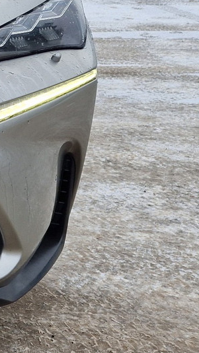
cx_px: -290
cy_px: 104
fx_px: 703
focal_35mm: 75
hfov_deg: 12.4
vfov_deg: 28.0
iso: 50
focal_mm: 5.4
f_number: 1.8
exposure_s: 1/202
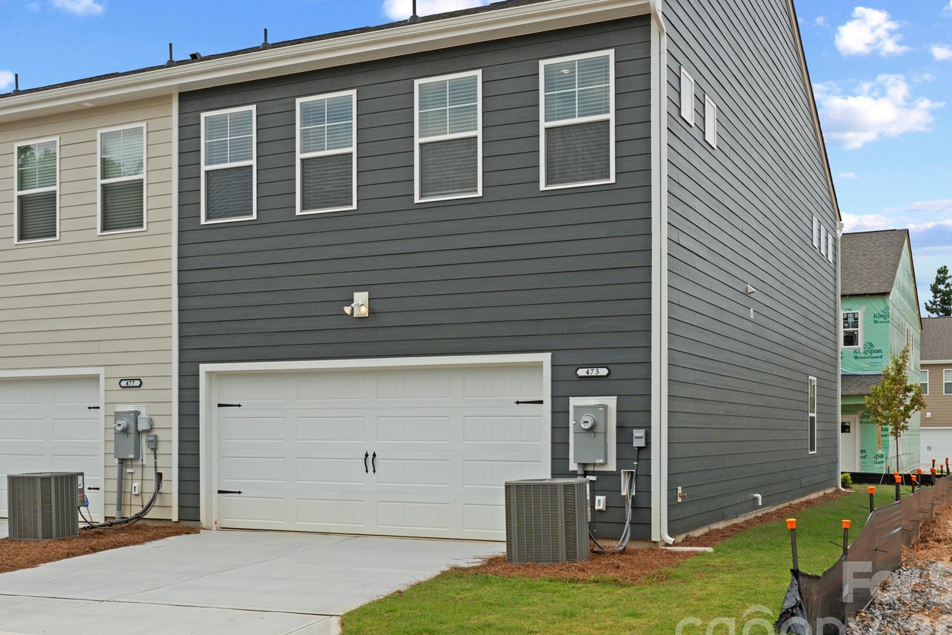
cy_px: 274
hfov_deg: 46.3
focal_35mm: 42
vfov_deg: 31.9
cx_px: 425
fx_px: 1111
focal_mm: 33
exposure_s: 1/640
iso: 200
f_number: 7.1
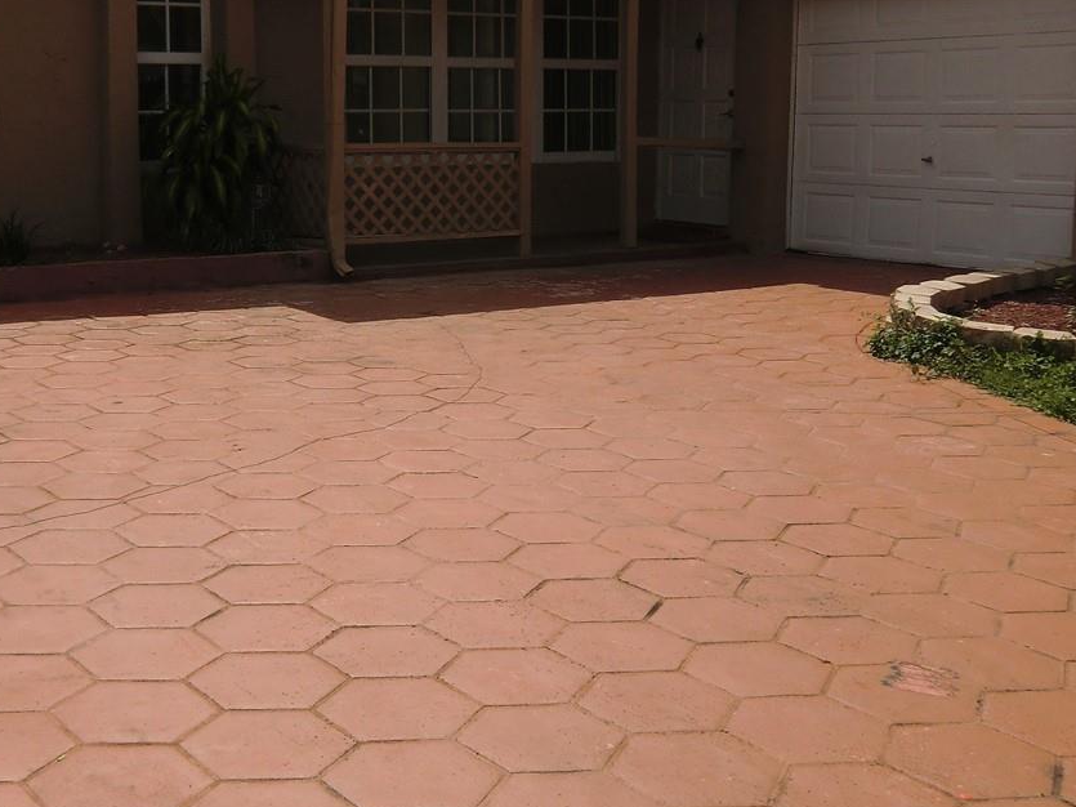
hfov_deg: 40.9
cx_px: 396
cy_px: 352
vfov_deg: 31.5
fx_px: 1430
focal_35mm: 46
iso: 64
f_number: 7.5
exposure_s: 1/500
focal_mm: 4.3
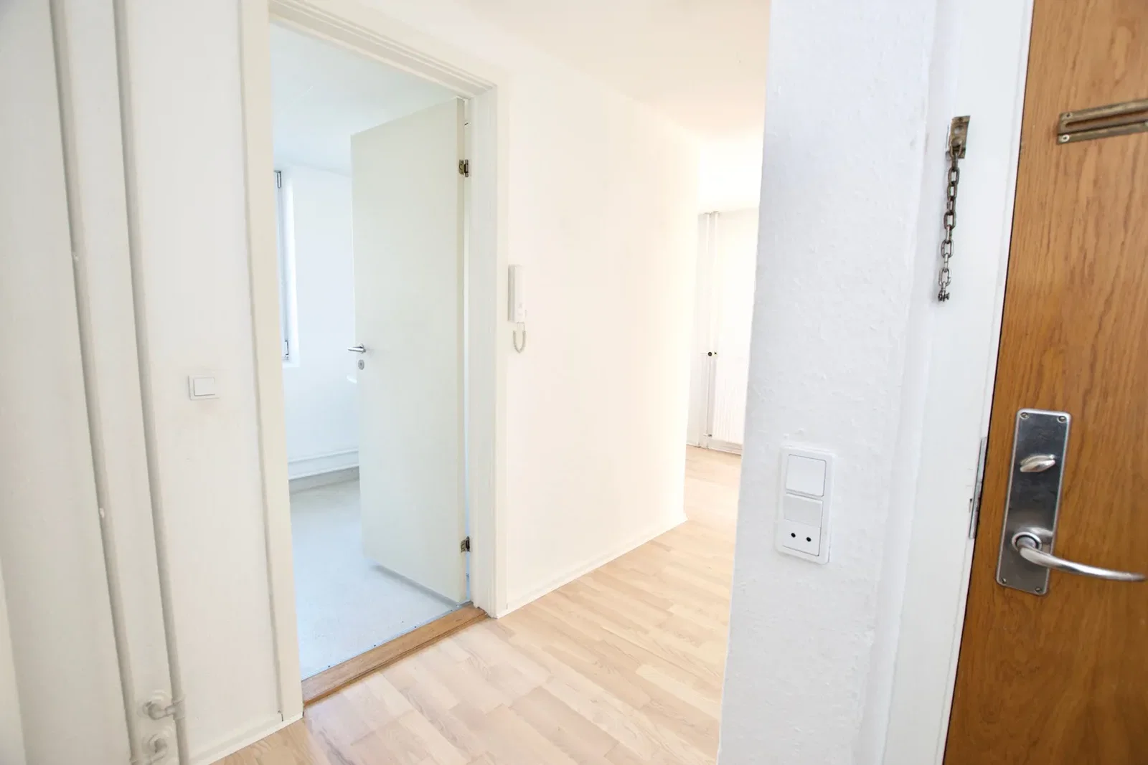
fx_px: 478
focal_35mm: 15
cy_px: 382
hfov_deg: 100.4
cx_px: 574
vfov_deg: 77.3
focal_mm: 10
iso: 400
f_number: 5.6
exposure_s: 1/100
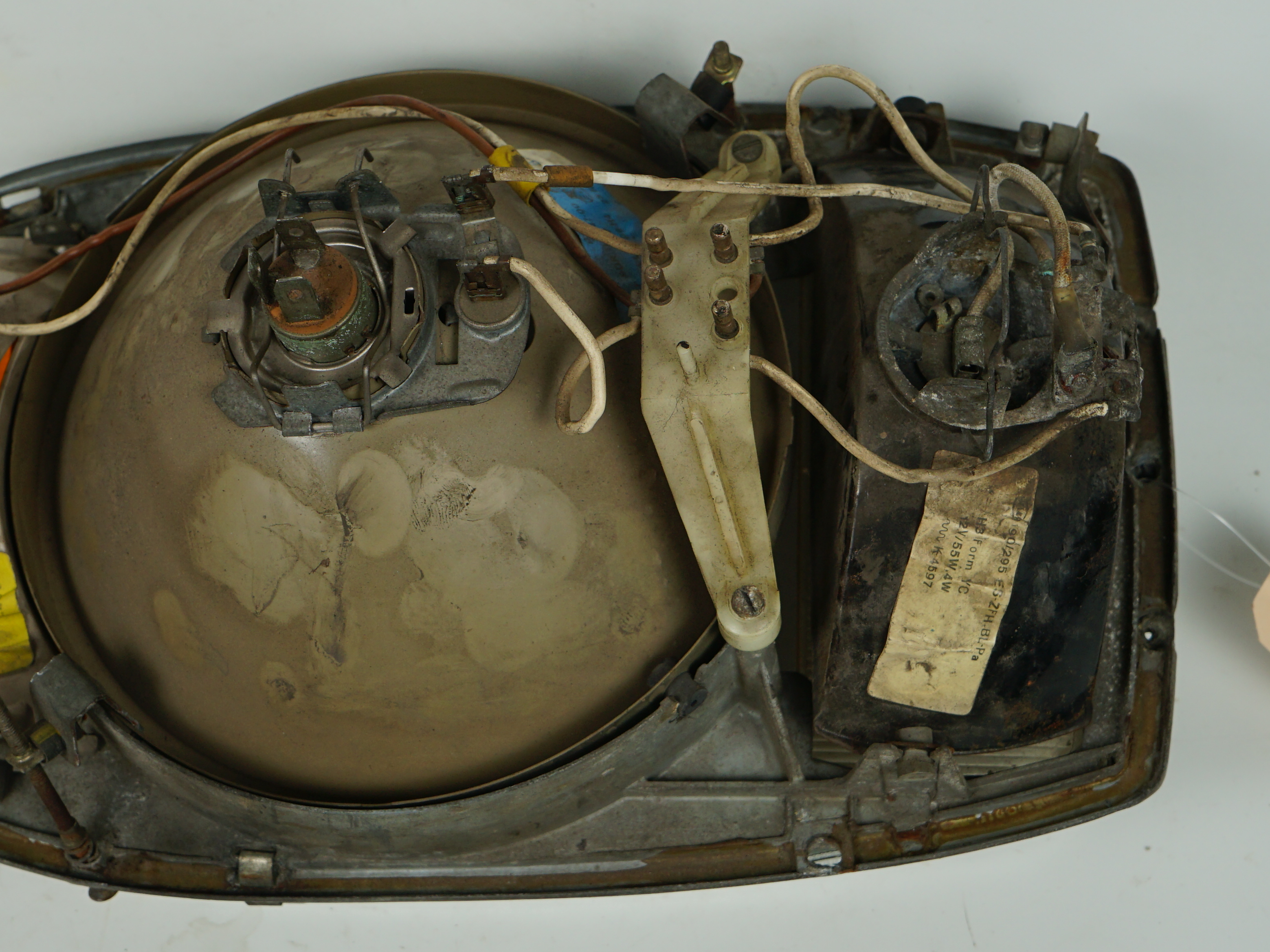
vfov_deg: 19.9
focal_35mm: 74
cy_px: 490
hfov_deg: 26.3
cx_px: 540
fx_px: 2715
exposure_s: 1/200
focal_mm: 40
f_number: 7.1
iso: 200
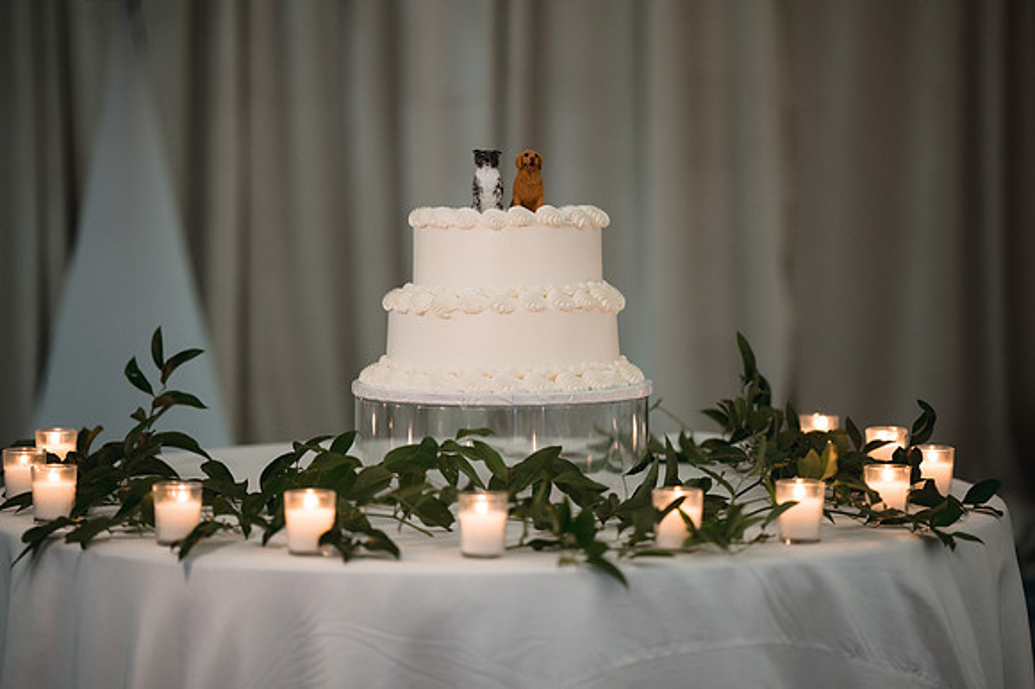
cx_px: 518
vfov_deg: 15.5
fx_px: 2527
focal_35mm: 88
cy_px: 344
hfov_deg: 23.1
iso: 1250
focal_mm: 85
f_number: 1.8
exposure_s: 1/200
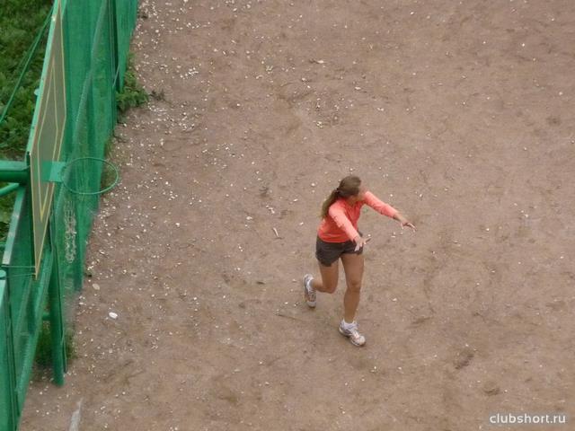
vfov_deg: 3.2
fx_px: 7840
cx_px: 288
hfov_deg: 4.2
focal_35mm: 472
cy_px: 216
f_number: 4.9
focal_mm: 47
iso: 400
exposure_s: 1/200
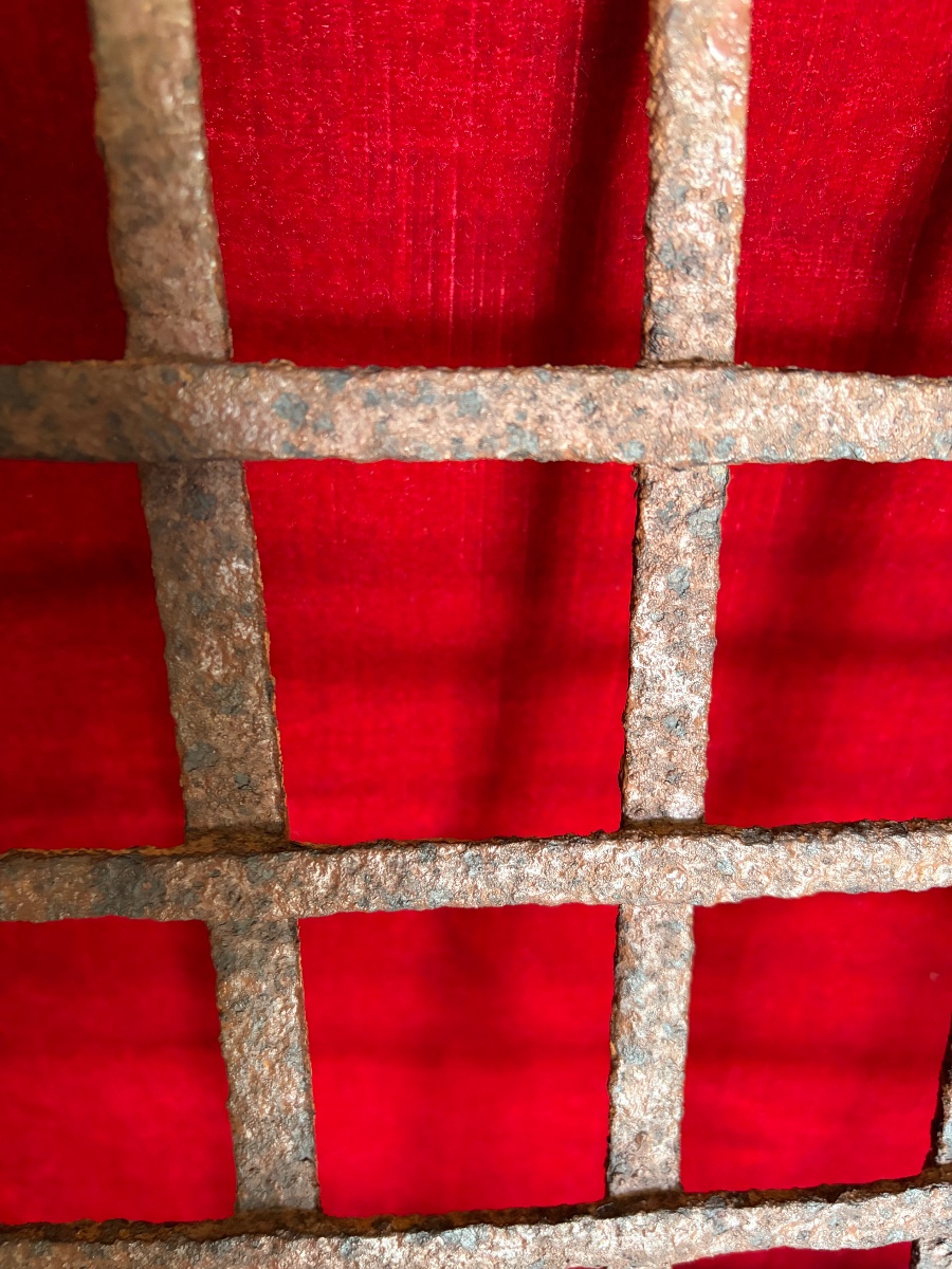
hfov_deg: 53.1
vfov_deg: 67.3
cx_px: 476
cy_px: 634
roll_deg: -2.6
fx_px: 953
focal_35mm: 26
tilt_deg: -34.4
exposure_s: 1/40
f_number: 1.6
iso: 500
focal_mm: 5.96
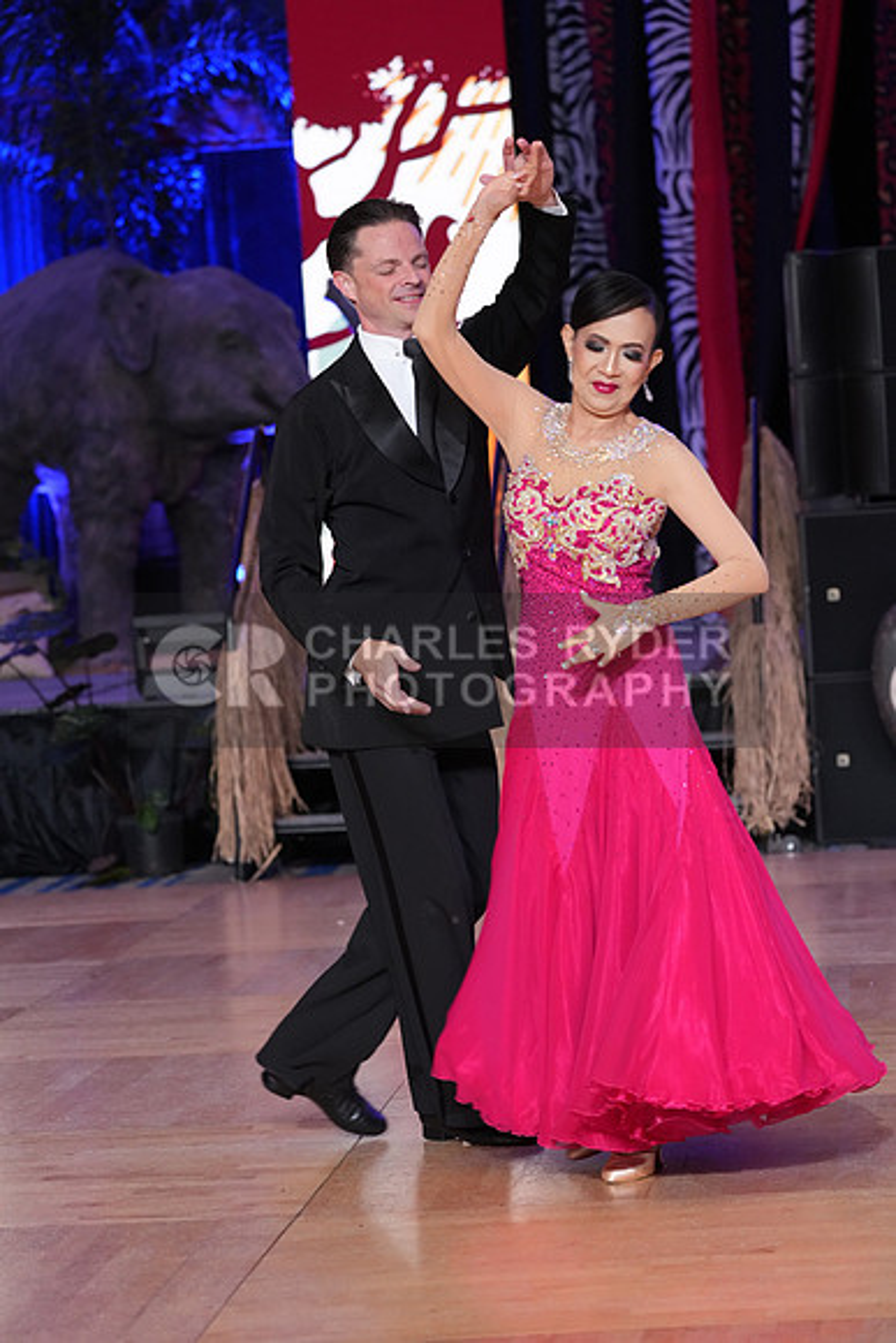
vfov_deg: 18.4
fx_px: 4141
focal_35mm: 111
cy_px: 672
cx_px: 448
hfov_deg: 12.3
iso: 3200
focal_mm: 111
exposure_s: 1/250
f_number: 4
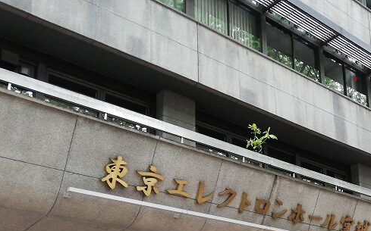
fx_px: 525
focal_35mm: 52
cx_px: 312
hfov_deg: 37.1
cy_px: 225
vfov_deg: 23.9
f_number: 2.2
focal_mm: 3.81
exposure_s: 1/33.3
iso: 200
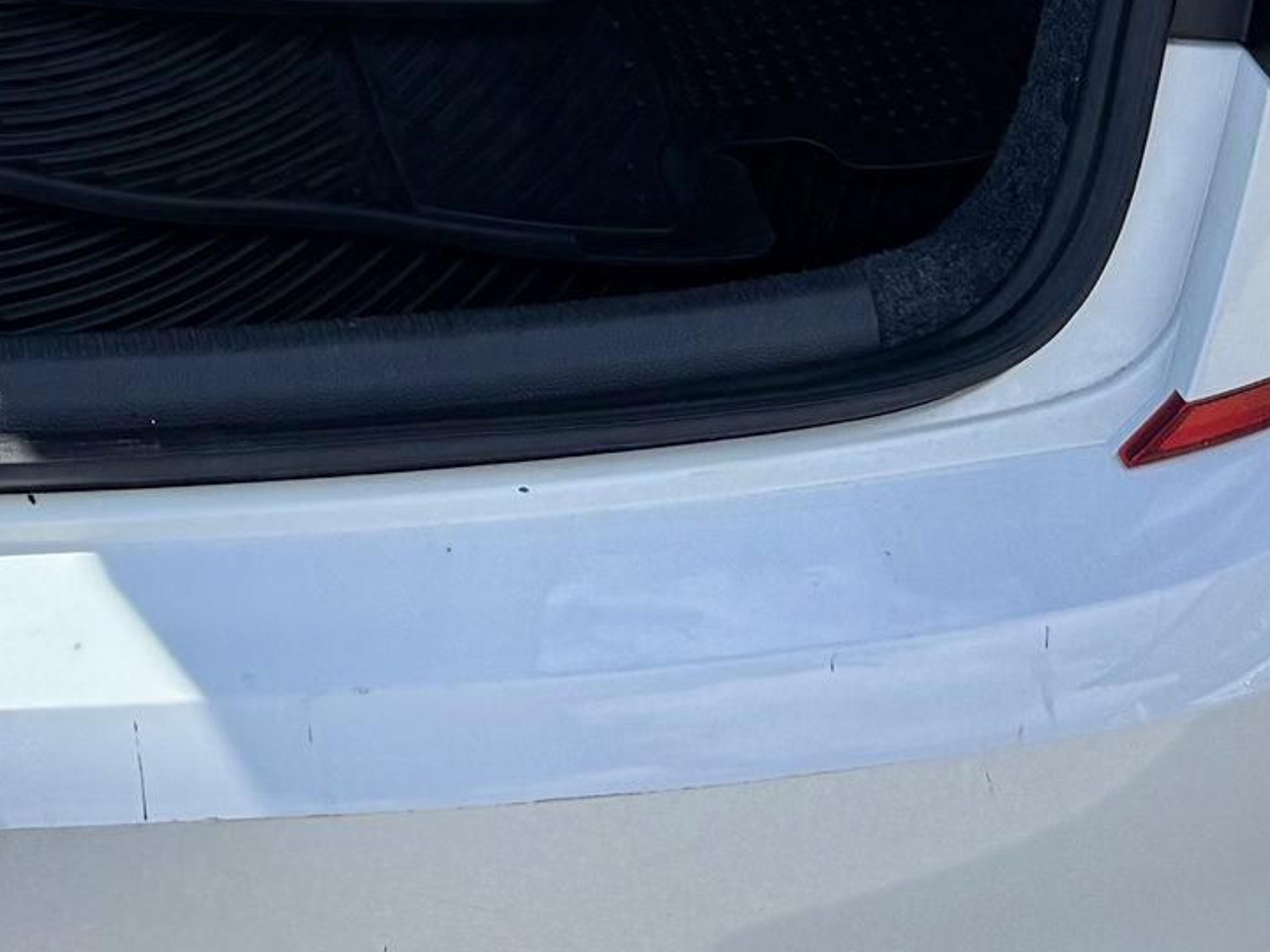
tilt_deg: -21.9
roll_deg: -0.2
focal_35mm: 96
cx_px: -208
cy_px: -841
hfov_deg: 19.4
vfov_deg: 13.6
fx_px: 3522
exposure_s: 1/4167
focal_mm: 6.76
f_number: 1.78
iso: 100
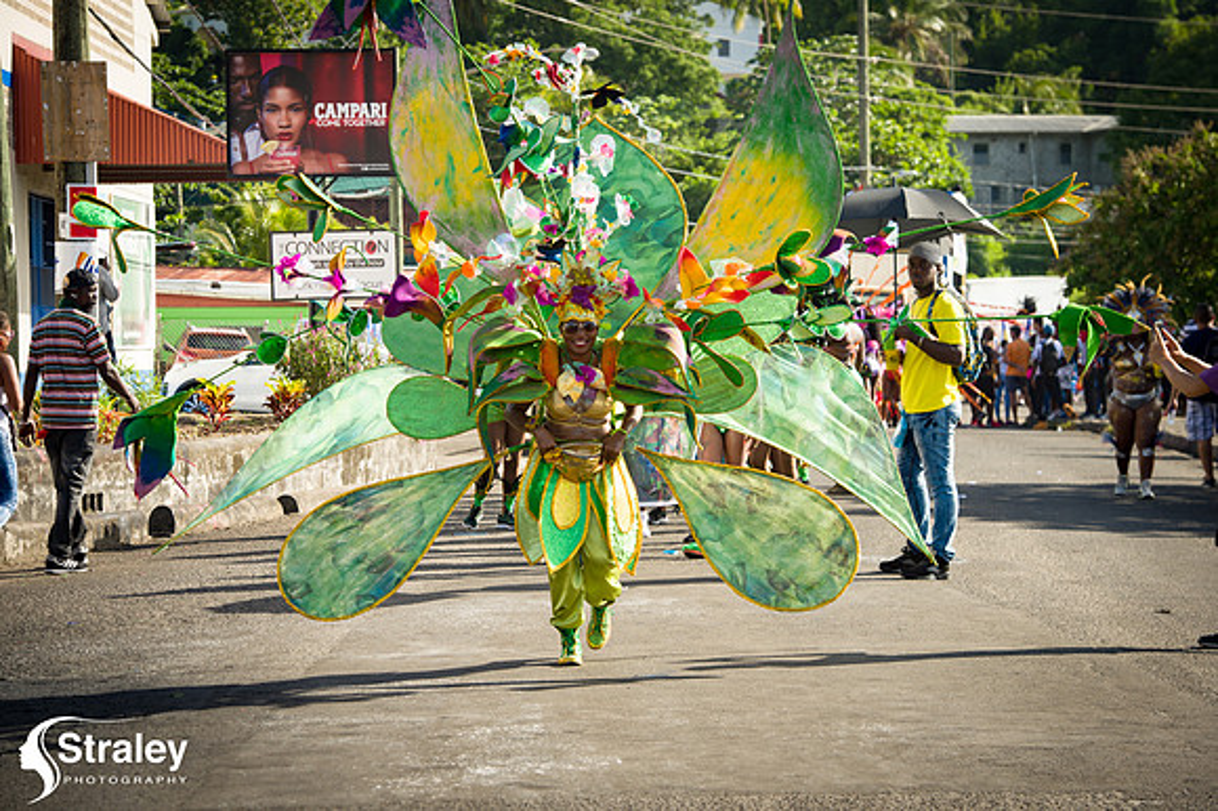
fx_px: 3922
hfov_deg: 17.7
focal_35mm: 116
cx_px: 609
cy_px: 406
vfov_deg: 11.8
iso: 100
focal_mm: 116
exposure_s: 1/200
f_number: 8
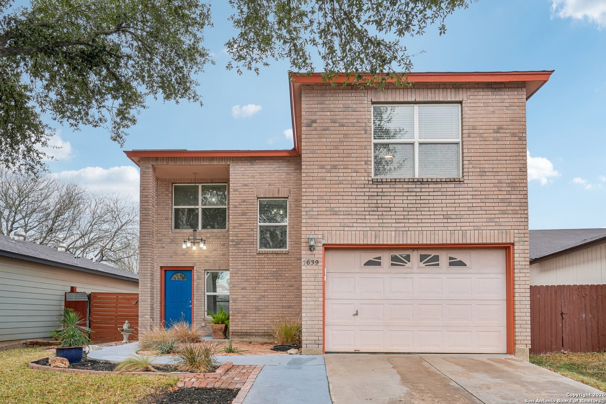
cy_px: 202
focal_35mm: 23
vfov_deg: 55.1
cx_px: 303
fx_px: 387
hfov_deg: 76.1
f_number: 8
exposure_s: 1/45
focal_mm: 23
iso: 200
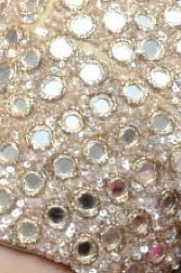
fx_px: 3271
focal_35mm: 432
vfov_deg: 4.8
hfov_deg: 3.2
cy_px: 175
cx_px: 298
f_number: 5.6
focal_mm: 40
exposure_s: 1/125
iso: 2500
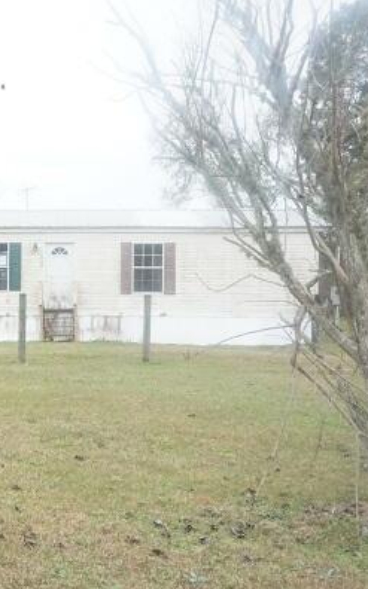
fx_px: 820
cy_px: 294
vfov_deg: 39.6
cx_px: -36
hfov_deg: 23.7
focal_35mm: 51
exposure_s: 1/160
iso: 6400
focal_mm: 22
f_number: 25
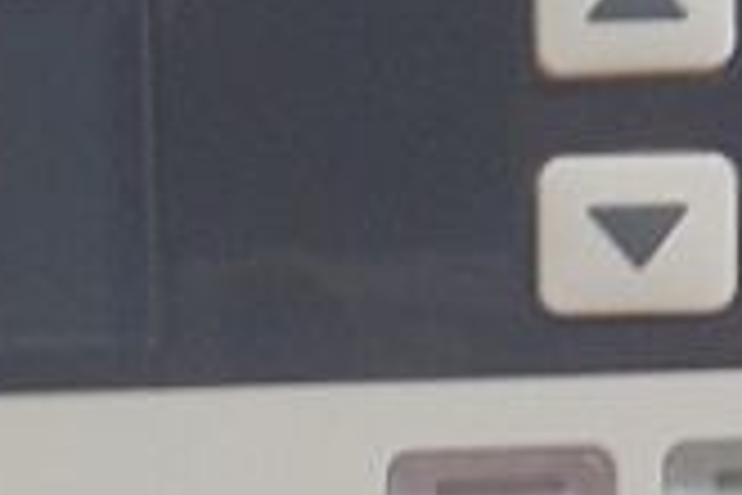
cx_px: 4
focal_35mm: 113
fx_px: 2329
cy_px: 626
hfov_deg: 17.7
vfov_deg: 11.8
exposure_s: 1/13
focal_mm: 5
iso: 200
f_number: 3.5
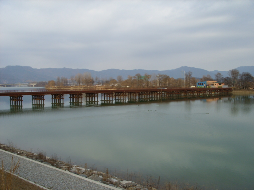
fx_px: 279
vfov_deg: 37.7
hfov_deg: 49.0
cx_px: 127
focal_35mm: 38
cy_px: 95
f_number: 5.7
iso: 50
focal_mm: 7.8
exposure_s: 1/184
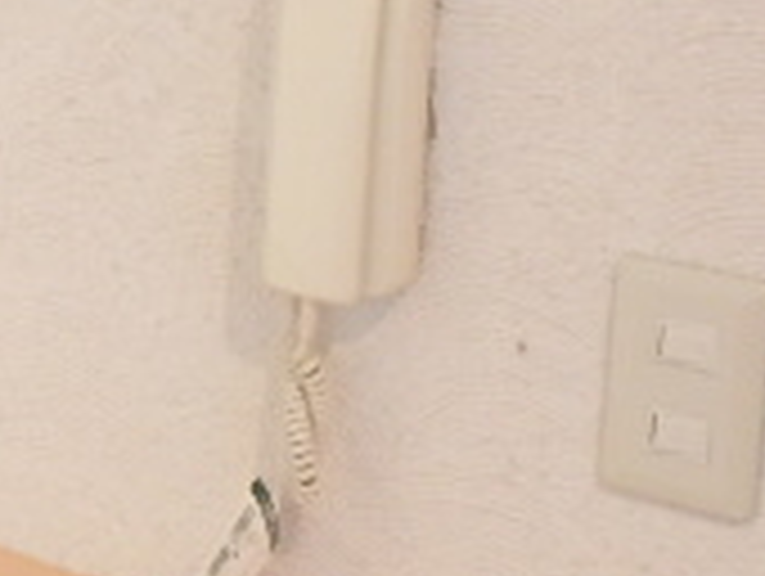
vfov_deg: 18.2
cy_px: -4
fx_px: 1748
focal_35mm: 79
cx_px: -302
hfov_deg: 21.6
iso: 400
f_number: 3.5
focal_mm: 3.7
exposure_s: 1/30
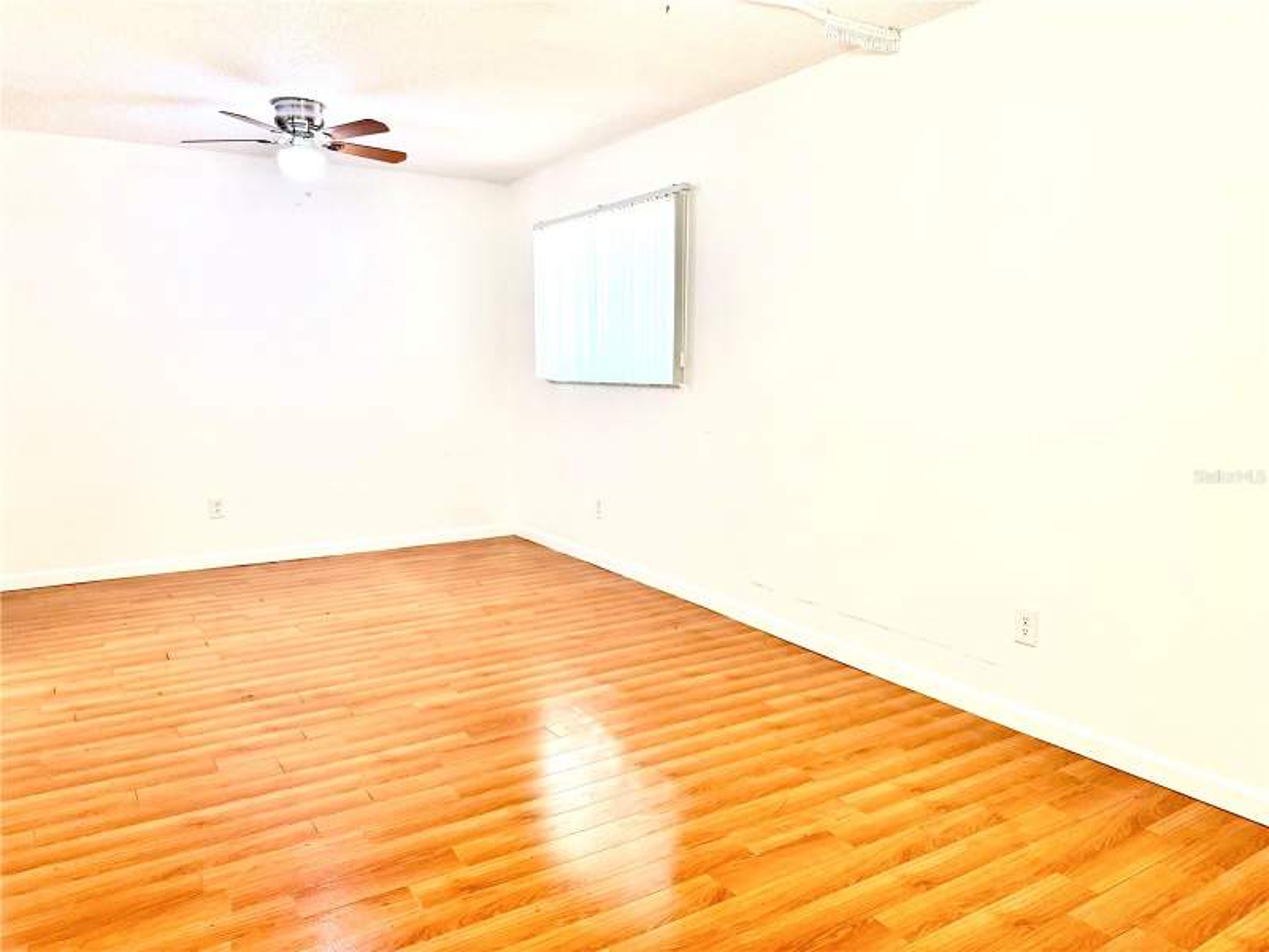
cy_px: 476
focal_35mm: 24
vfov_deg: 56.8
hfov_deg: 71.6
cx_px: 634
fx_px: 880
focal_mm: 6.76
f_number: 1.78
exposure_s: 1/60
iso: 200
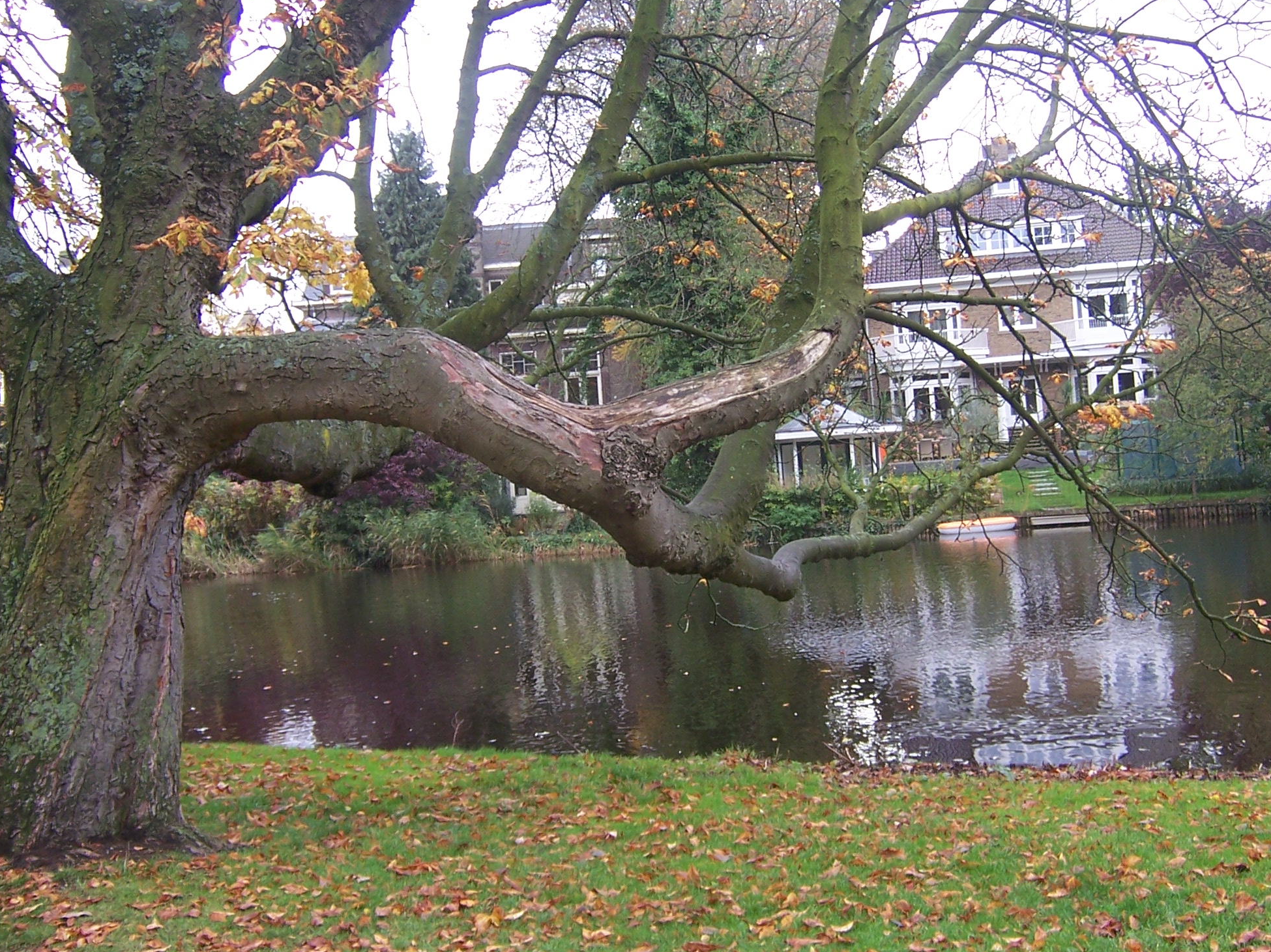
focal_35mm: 39
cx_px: 682
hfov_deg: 47.8
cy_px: 419
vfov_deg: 36.8
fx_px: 1432
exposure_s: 1/60
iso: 80
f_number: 2.8
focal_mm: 5.5
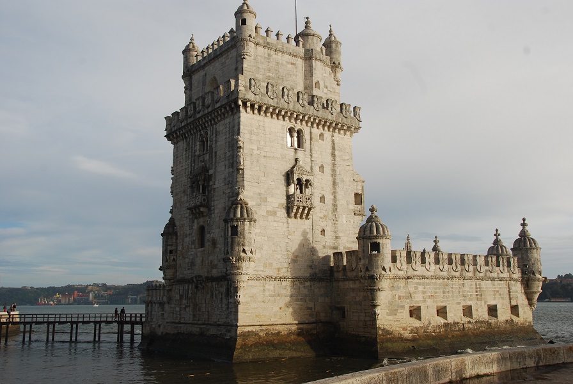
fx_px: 574
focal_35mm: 36
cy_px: 192
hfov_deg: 53.1
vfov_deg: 37.0
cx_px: 286
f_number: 9
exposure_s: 1/160
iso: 200
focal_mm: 24
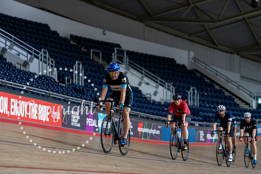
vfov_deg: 11.0
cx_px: 130
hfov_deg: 16.4
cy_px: 87
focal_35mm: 125
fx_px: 906
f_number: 2.8
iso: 3200
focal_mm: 125
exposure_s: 1/800
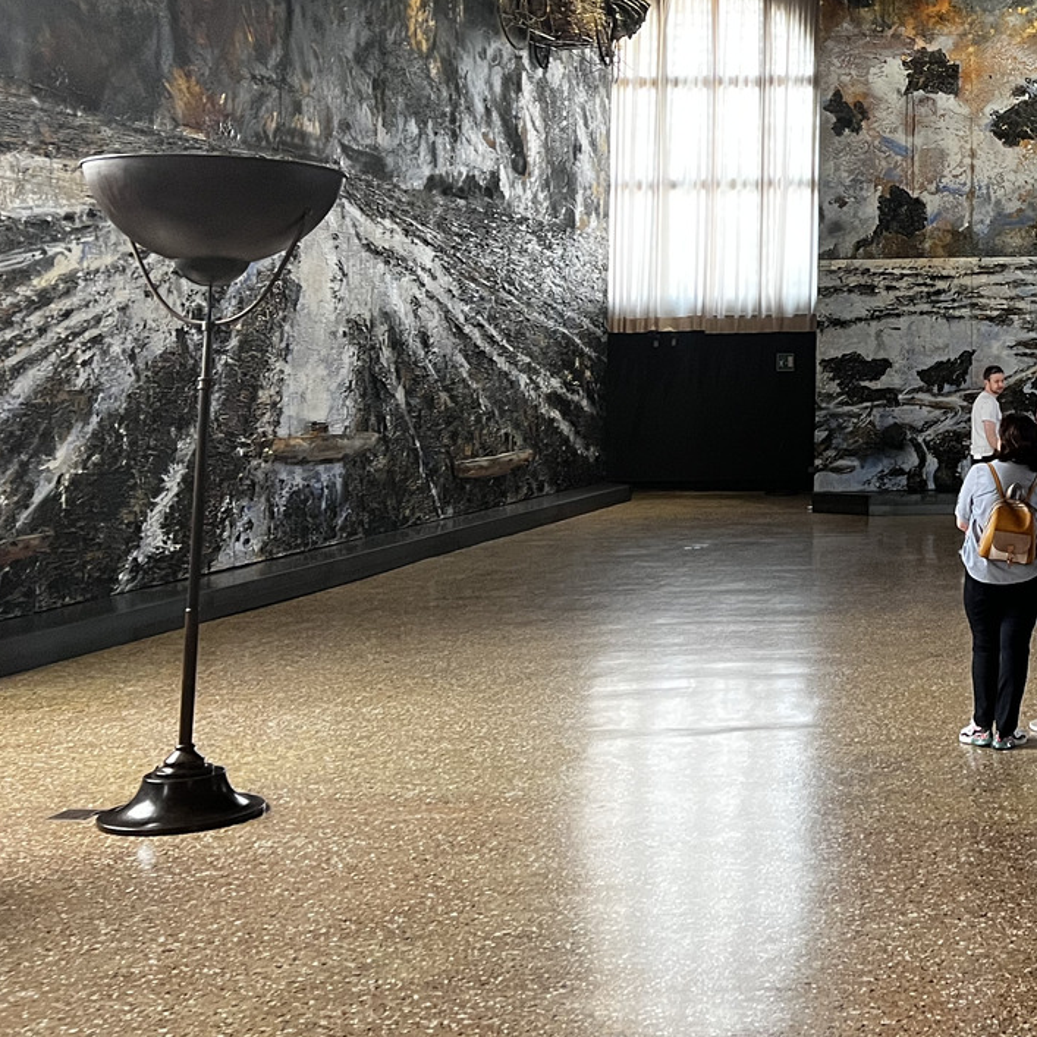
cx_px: 1131
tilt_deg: +6.6
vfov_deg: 31.6
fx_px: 1762
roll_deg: +1.1
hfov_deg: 29.6
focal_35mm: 52
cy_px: 158
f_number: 1.5
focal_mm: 5.7
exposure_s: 1/60
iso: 320
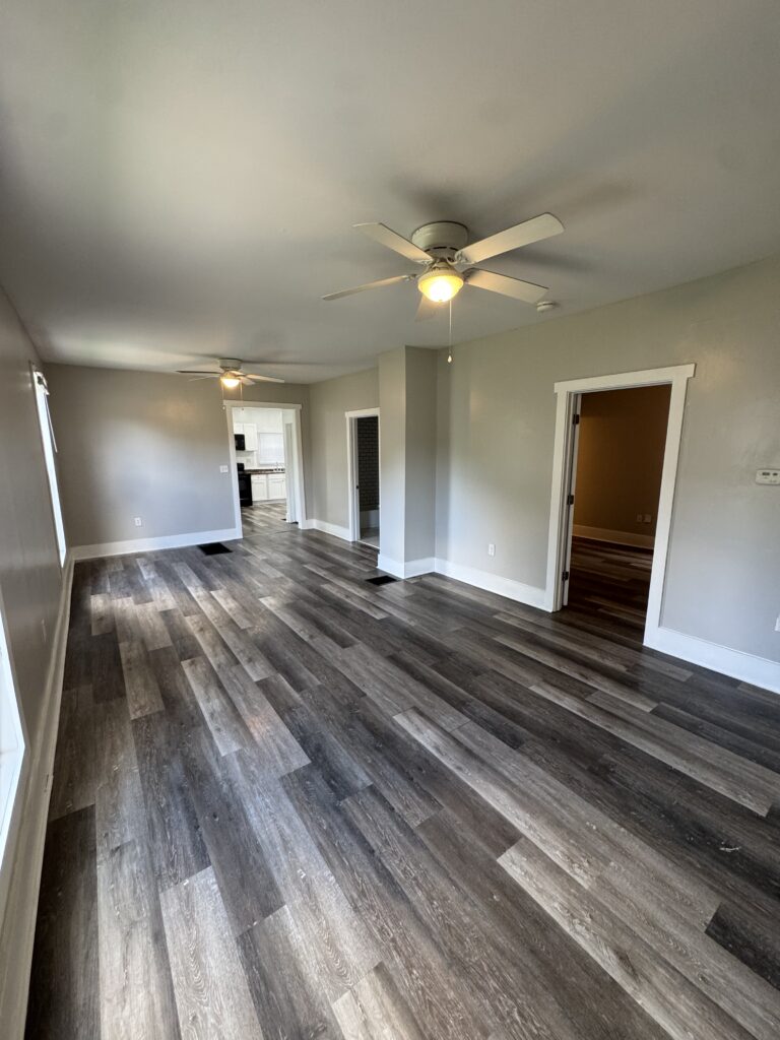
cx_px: 390
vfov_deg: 102.1
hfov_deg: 85.7
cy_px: 520
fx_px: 421
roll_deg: +1.1
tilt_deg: -9.8
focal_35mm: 14
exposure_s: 1/60
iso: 200
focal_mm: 2.22
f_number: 2.2
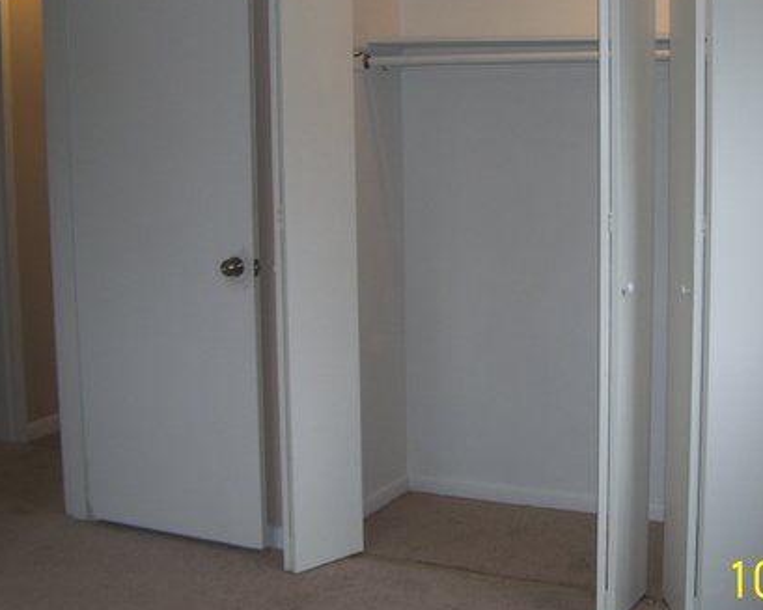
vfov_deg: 27.5
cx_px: 437
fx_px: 1242
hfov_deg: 34.1
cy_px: 243
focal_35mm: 55
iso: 80
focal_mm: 6
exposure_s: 1/60
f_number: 2.7
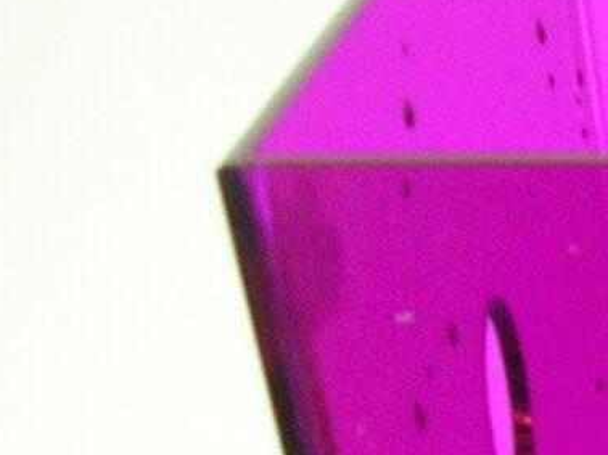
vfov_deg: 6.8
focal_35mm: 212
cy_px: 867
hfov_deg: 8.6
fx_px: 3721
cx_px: 1367
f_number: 2.8
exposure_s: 1/6
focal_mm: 5.8
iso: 139
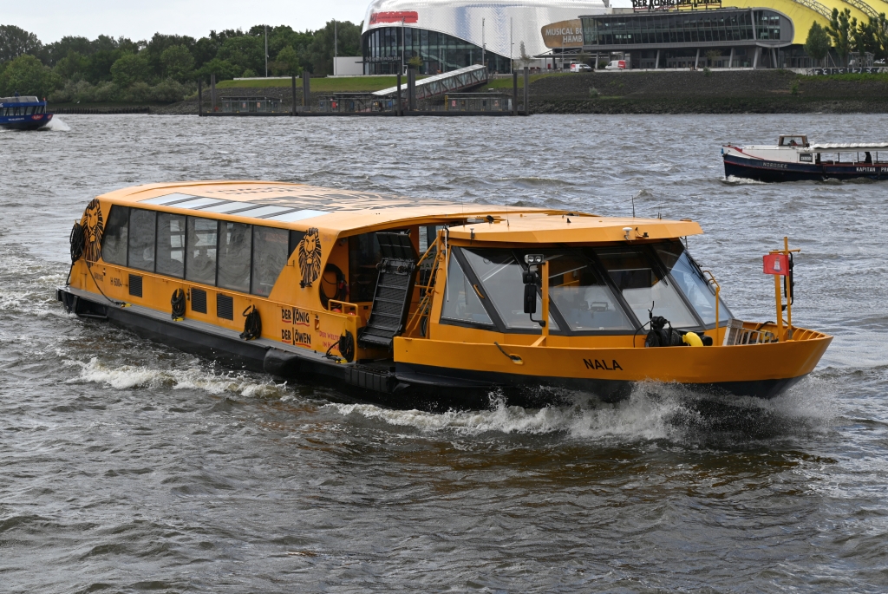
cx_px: 444
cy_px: 297
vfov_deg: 19.5
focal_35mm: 70
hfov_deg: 28.8
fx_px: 1728
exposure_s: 1/500
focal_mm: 70
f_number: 5.6
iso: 100
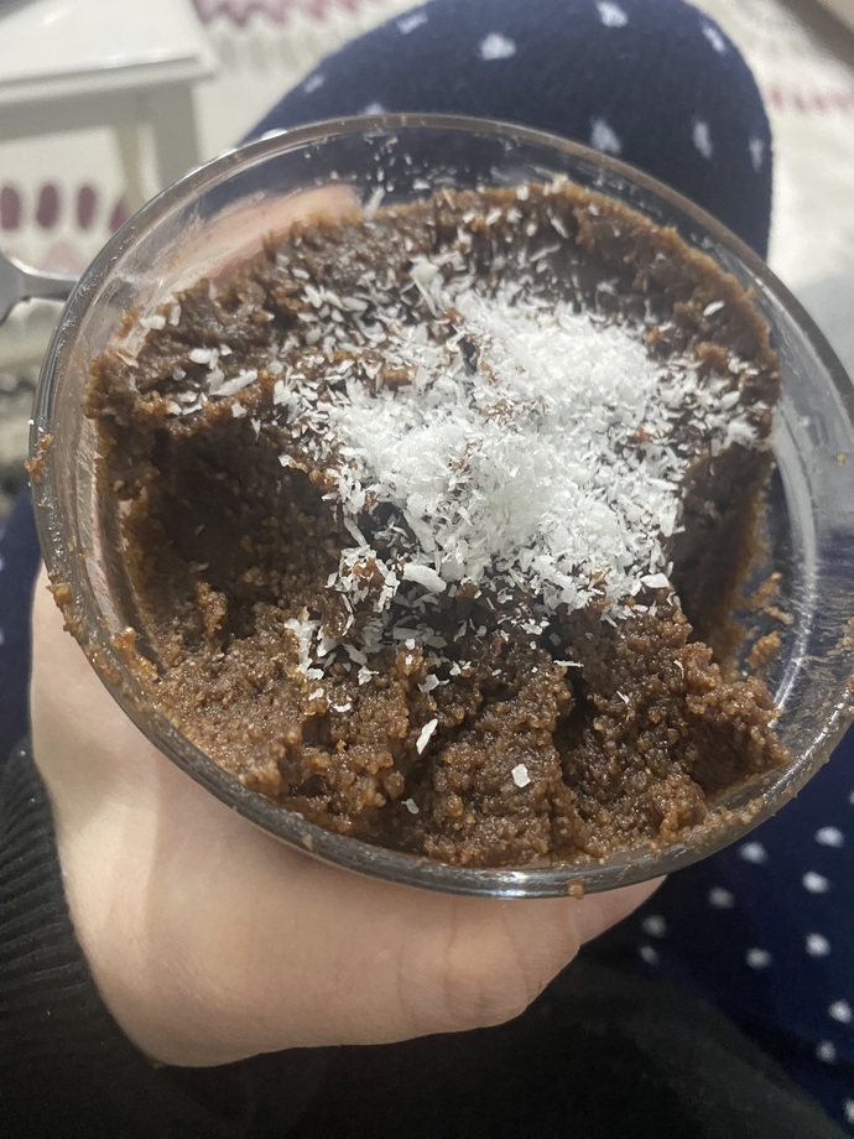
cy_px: 570
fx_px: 822
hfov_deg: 54.9
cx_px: 427
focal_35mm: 25
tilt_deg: -58.4
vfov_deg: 69.4
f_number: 1.8
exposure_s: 1/33
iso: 500
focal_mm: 4.25
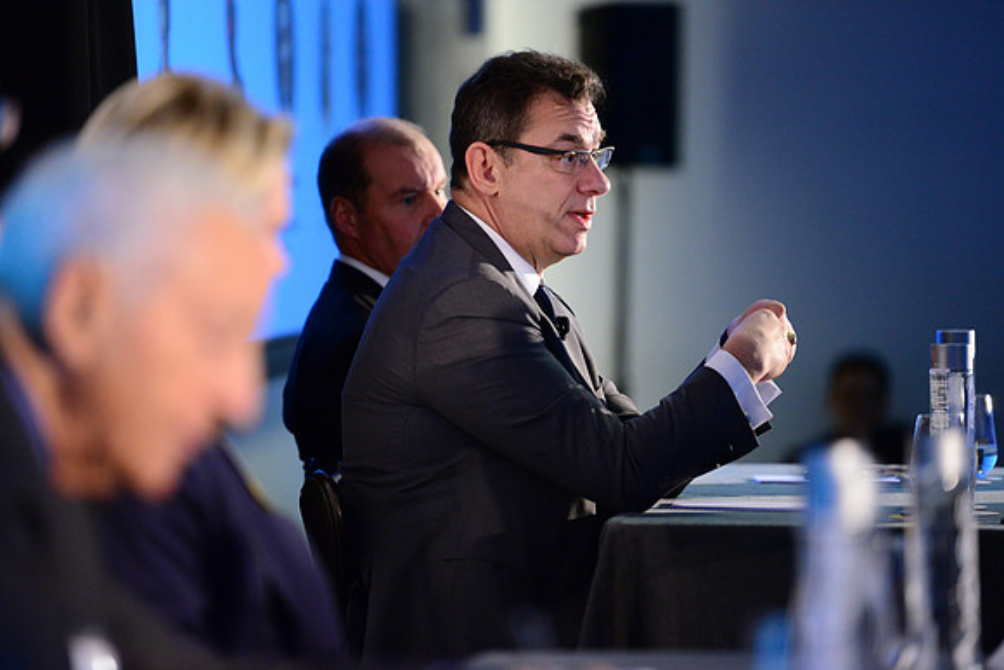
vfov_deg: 6.9
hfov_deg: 10.3
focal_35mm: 200
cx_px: 502
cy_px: 335
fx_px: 5579
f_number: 2.8
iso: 4000
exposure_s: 1/160
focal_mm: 200
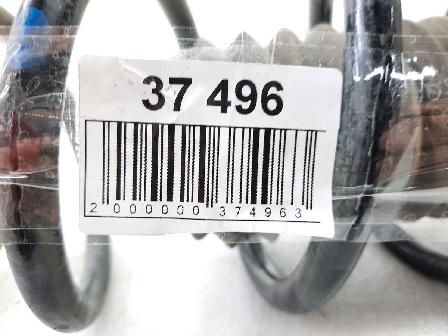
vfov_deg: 54.9
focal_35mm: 25
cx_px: 224
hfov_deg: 69.4
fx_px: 324
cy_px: 168
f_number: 2
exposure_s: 1/50
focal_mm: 4.6
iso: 250
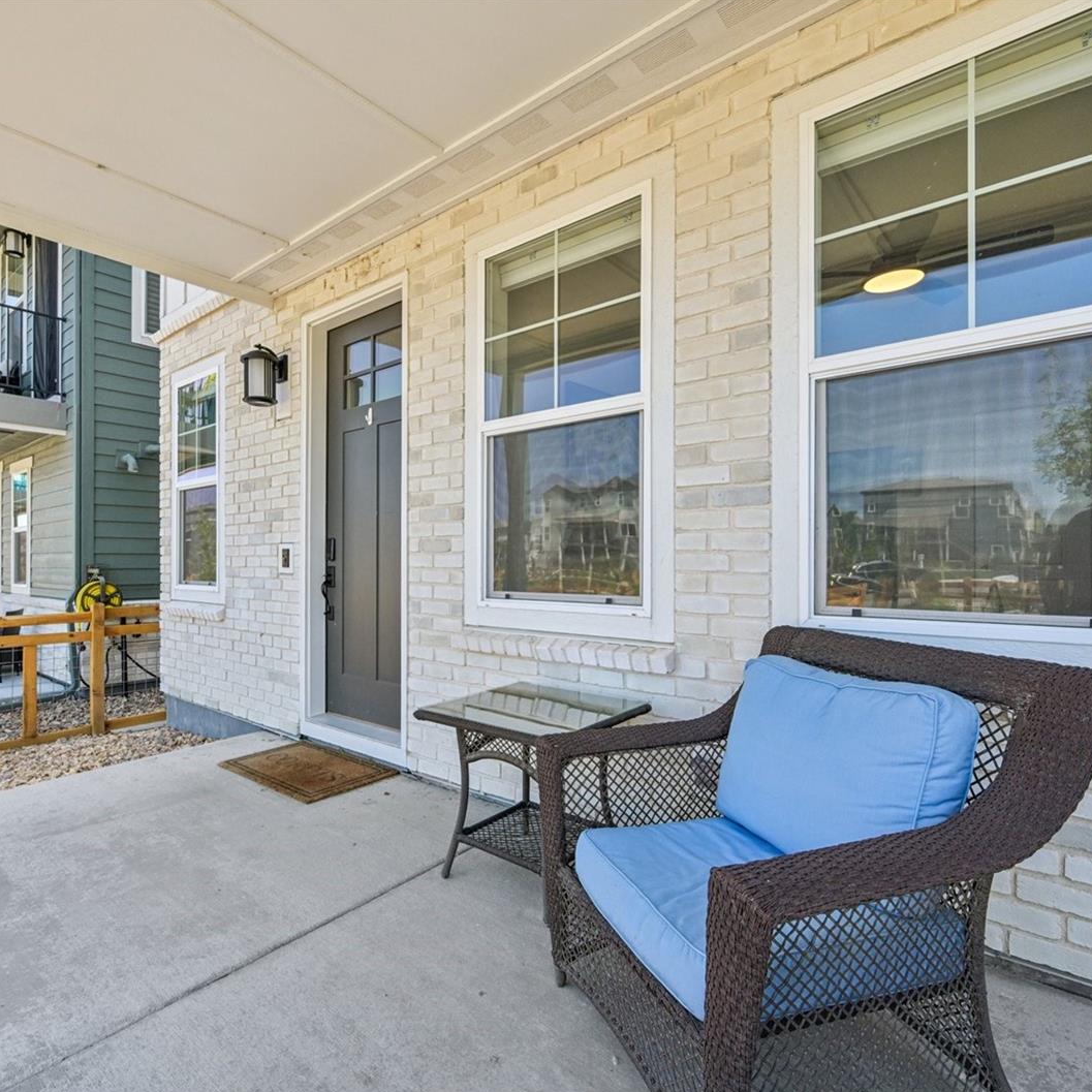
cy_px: 548
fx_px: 642
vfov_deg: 80.7
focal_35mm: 18
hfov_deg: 80.5
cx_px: 495
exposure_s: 1/500
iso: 400
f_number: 6.3
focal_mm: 14
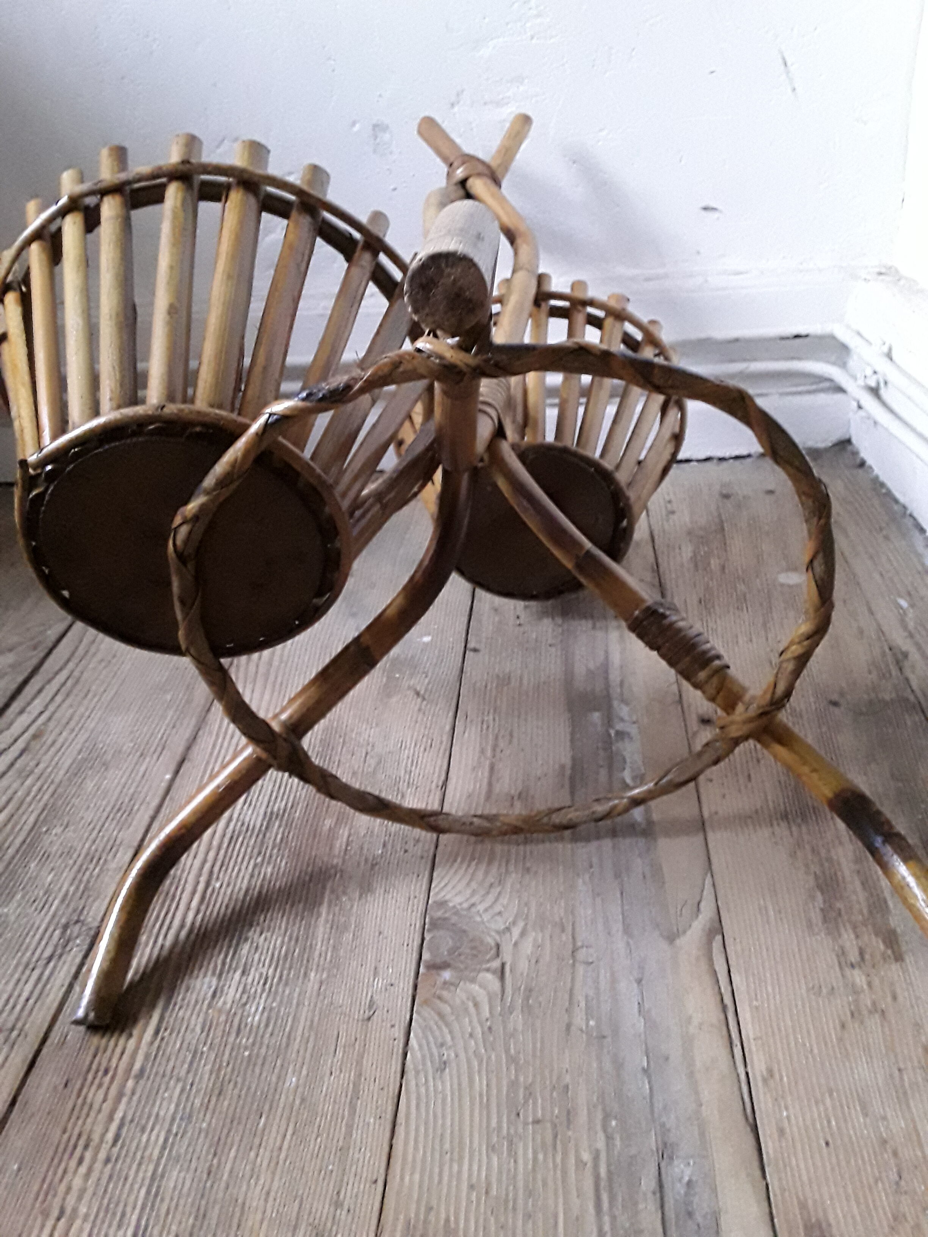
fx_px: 965
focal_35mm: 27
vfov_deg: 65.3
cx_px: 464
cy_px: 618
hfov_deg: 51.4
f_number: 1.9
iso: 500
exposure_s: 1/17
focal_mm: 2.91
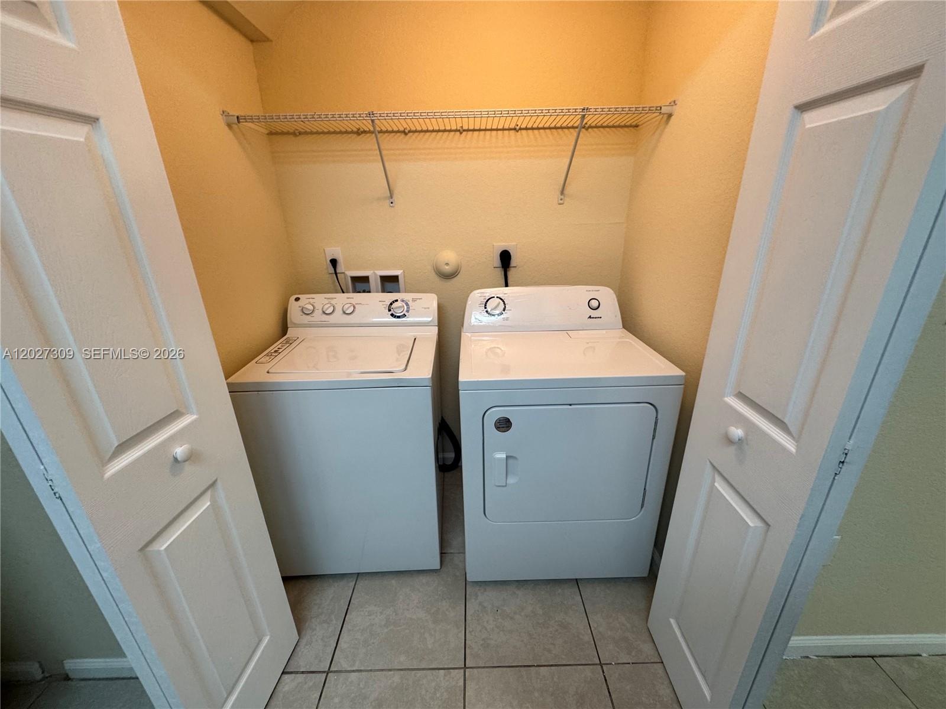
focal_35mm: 14
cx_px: 473
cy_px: 354
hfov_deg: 102.1
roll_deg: +2.2
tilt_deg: -20.7
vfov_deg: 85.7
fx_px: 383
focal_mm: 2.22
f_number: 2.2
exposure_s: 1/60
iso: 200
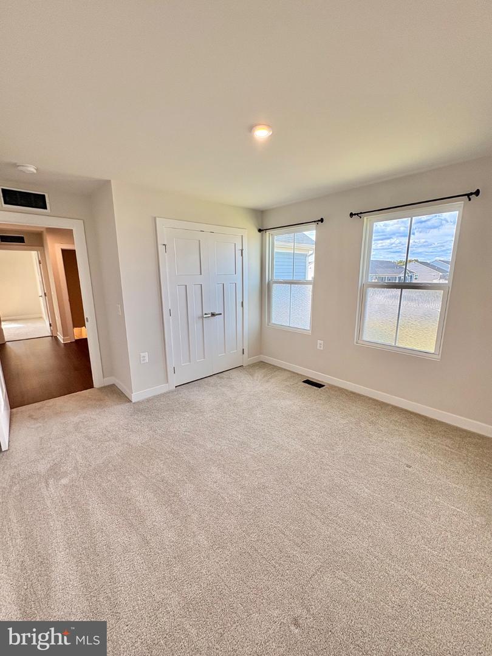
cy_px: 328
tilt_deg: -11.6
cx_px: 246
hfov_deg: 85.7
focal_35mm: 14
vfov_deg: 102.1
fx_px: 265
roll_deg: +0.0
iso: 64
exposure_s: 1/120
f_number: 2.2
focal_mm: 2.22
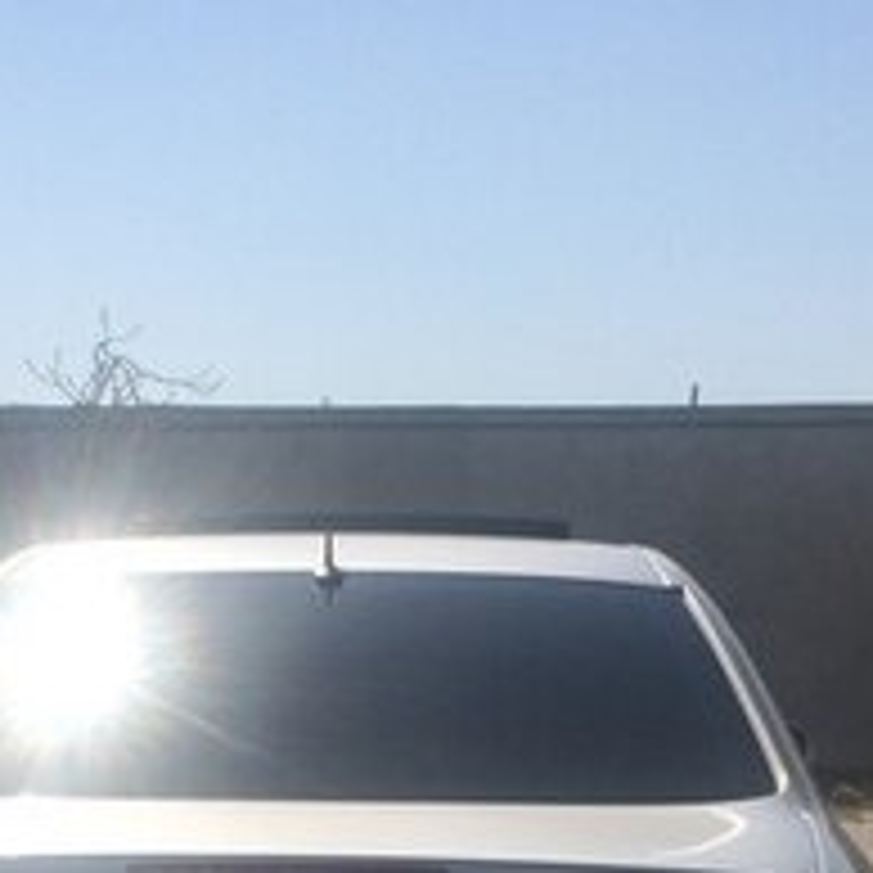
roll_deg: +0.0
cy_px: 1078
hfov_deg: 19.8
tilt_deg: -11.6
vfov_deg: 18.8
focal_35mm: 87
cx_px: 243
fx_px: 2482
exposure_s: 1/5882
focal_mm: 4.15
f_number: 2.2
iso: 40
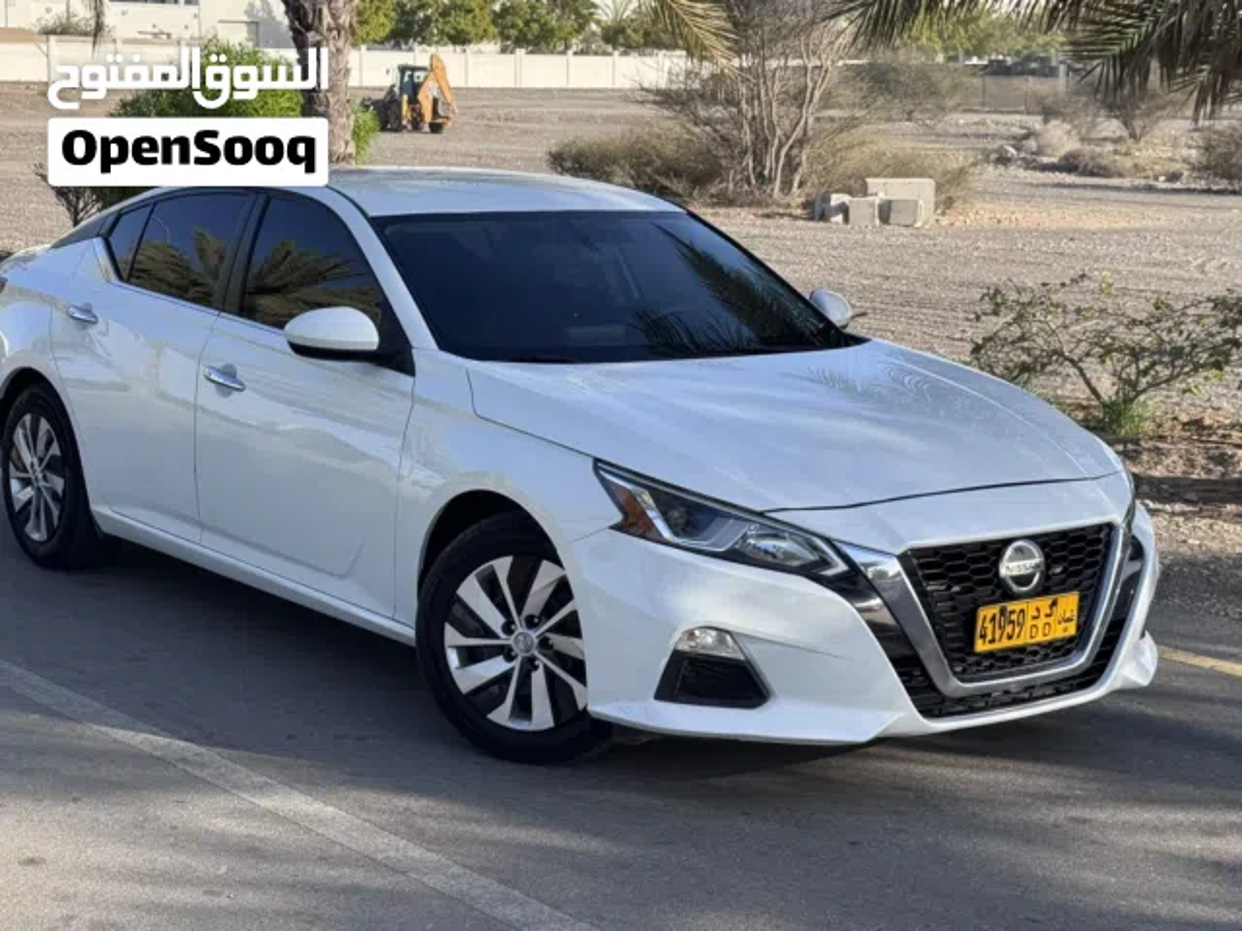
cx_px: 621
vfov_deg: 30.3
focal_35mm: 48
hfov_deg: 39.7
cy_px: 466
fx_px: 1722
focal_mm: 6.76
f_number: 1.78
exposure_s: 1/2179
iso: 64
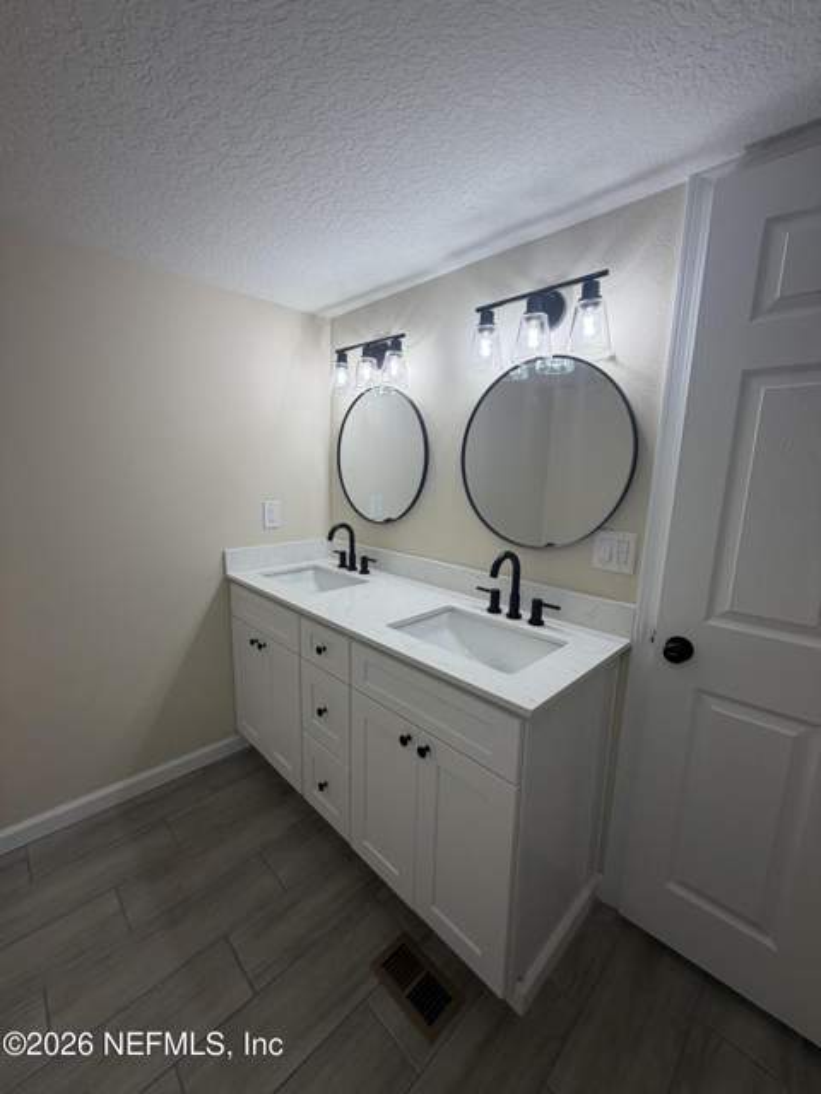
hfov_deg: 85.7
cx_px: 410
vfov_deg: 102.1
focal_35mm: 14
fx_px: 443
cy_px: 547
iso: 64
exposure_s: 1/120
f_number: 2.2
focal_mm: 2.22
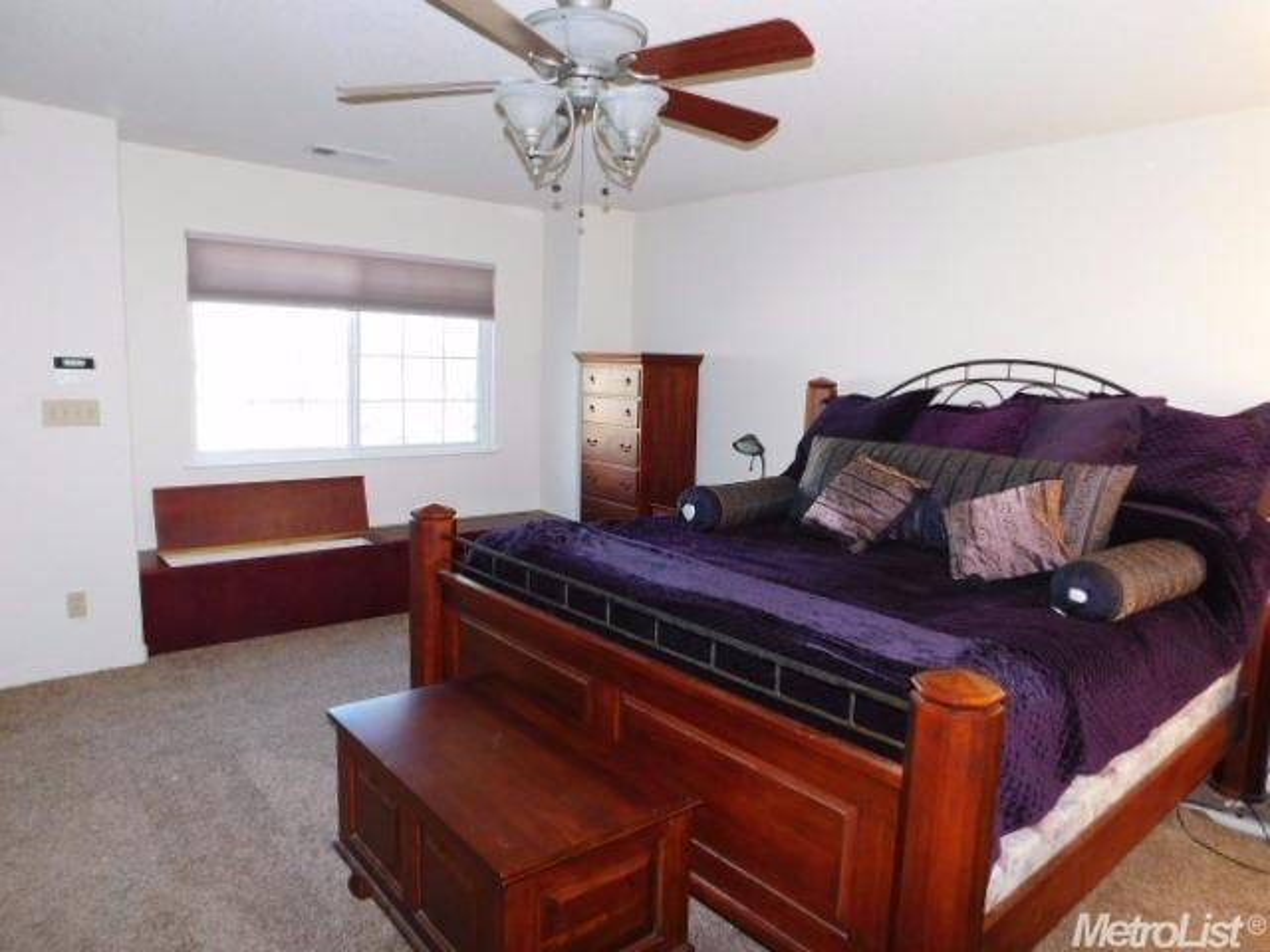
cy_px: 476
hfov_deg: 73.9
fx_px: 844
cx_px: 635
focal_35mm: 23
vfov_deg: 58.9
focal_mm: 4
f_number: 3
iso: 220
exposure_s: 1/30
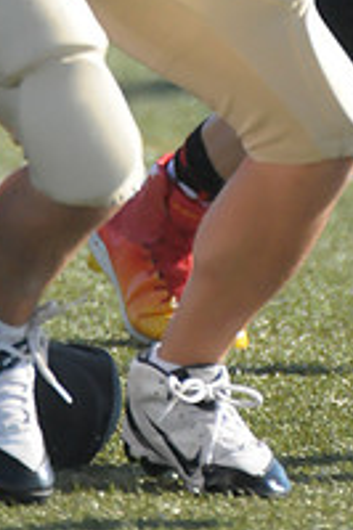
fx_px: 25576
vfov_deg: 1.2
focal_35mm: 1736
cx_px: 301
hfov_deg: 0.8
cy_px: -201
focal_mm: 400
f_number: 4
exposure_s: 1/5000
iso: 1600
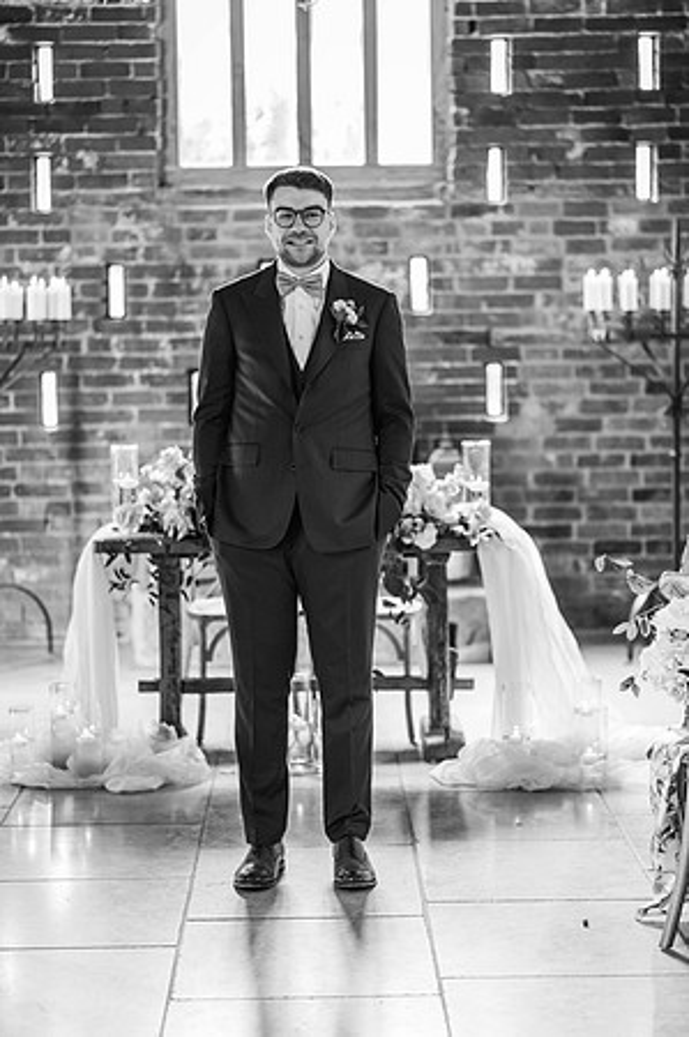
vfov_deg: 23.9
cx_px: 344
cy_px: 518
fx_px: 2446
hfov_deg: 16.0
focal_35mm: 85
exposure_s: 1/200
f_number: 1.8
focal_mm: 85
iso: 900
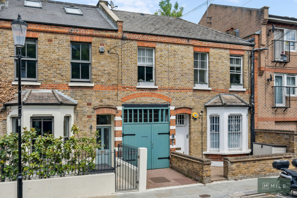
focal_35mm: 34
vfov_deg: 38.9
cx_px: 148
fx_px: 281
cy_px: 99
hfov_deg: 55.8
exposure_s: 1/2000
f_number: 8
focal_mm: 23
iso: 400
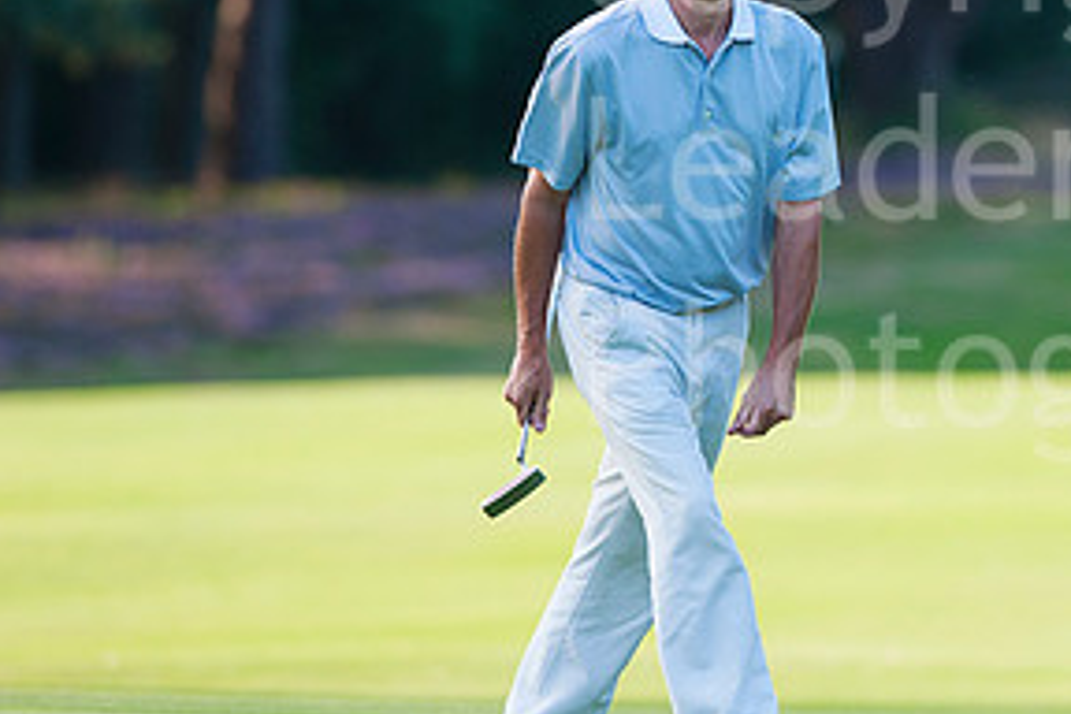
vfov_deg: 2.3
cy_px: 193
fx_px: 17968
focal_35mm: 604
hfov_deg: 3.4
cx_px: 1071
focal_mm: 300
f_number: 5.6
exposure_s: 1/800
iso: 800
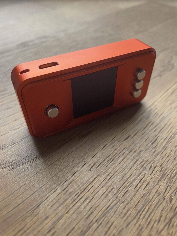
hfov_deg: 53.1
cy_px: 118
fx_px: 177
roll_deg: -0.4
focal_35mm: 26
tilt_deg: -44.1
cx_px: 88
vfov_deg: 67.3
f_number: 1.6
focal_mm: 4.2
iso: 125
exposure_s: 1/91
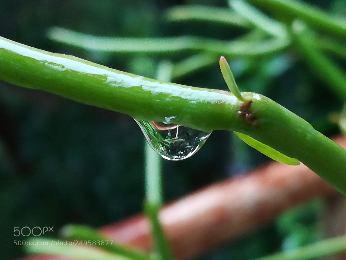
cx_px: 173
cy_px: 130
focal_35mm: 98
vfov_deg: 15.1
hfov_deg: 20.0
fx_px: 980
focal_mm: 3.83
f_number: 2.2
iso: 400
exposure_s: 1/25
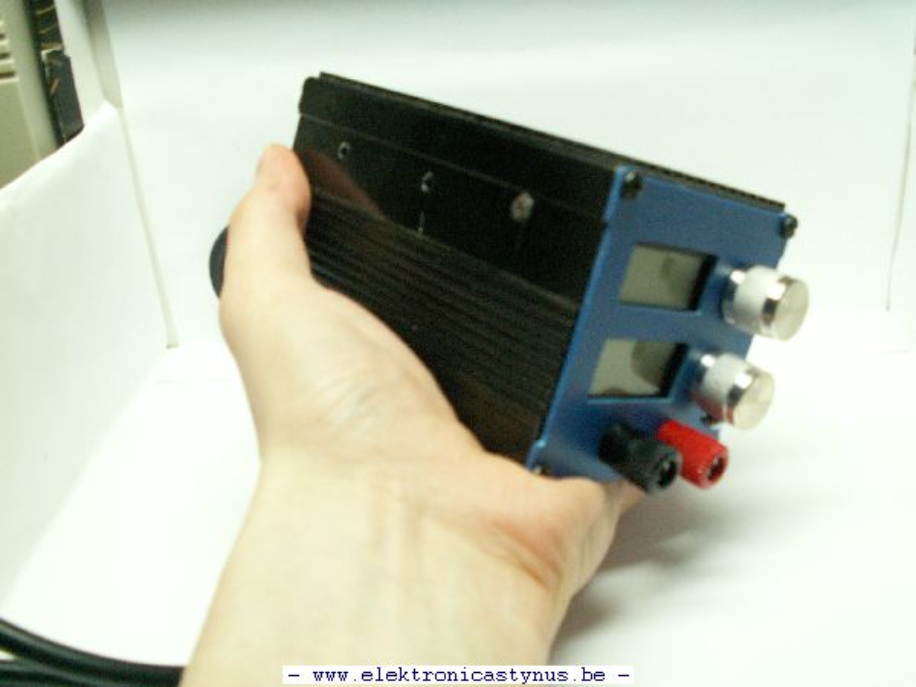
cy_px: 344
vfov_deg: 40.7
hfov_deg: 52.6
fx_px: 926
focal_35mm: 35
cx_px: 458
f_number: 2.8
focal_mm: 5.86
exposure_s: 1/20
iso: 160
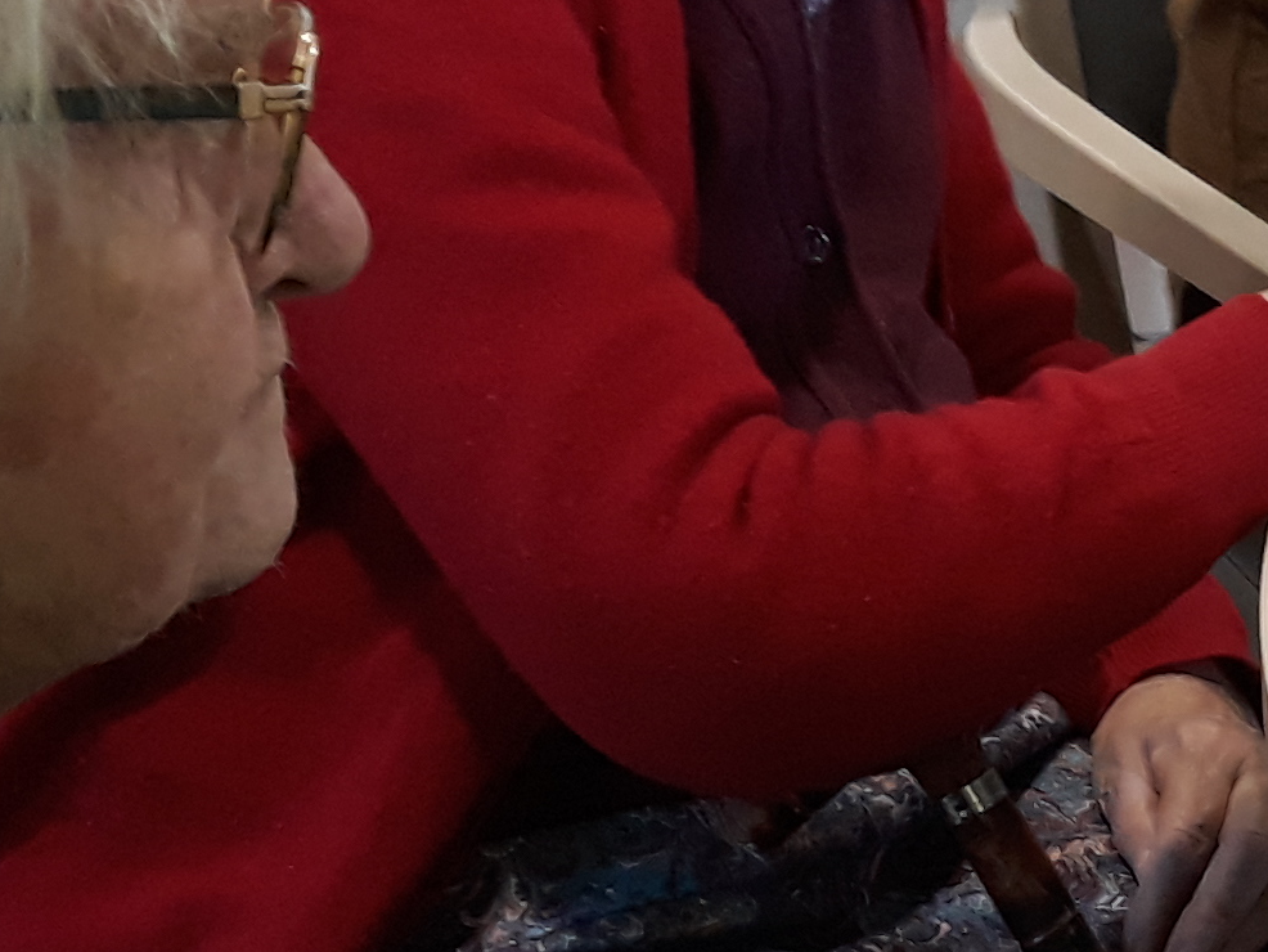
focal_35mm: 113
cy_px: 518
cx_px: 1622
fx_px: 4140
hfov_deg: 16.5
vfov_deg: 13.1
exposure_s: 1/50
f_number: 1.7
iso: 160
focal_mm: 3.71
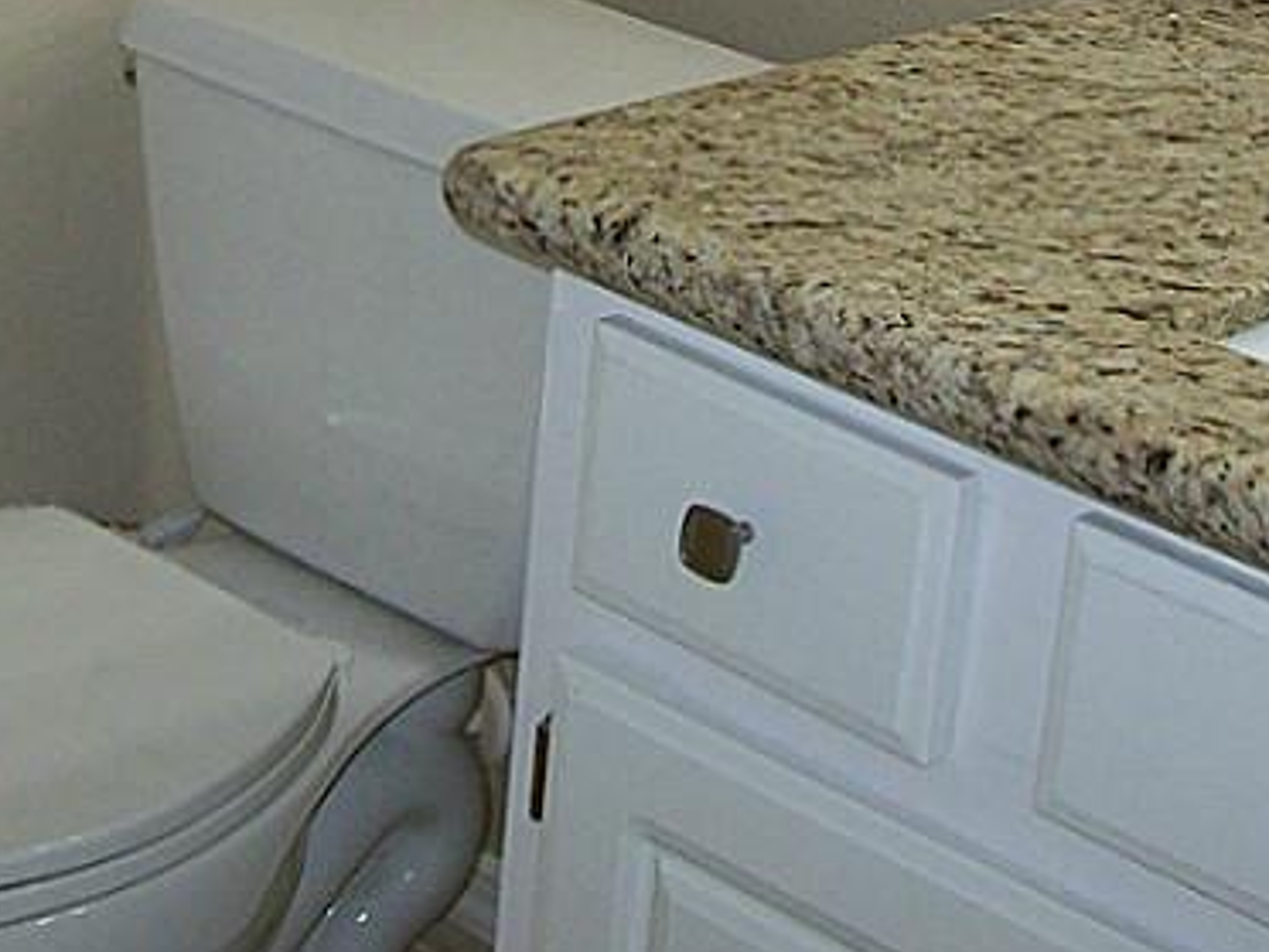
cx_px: 628
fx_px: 3629
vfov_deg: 14.6
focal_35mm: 99
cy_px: -119
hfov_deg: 19.8
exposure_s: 1/64
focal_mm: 6
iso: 80
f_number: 2.7
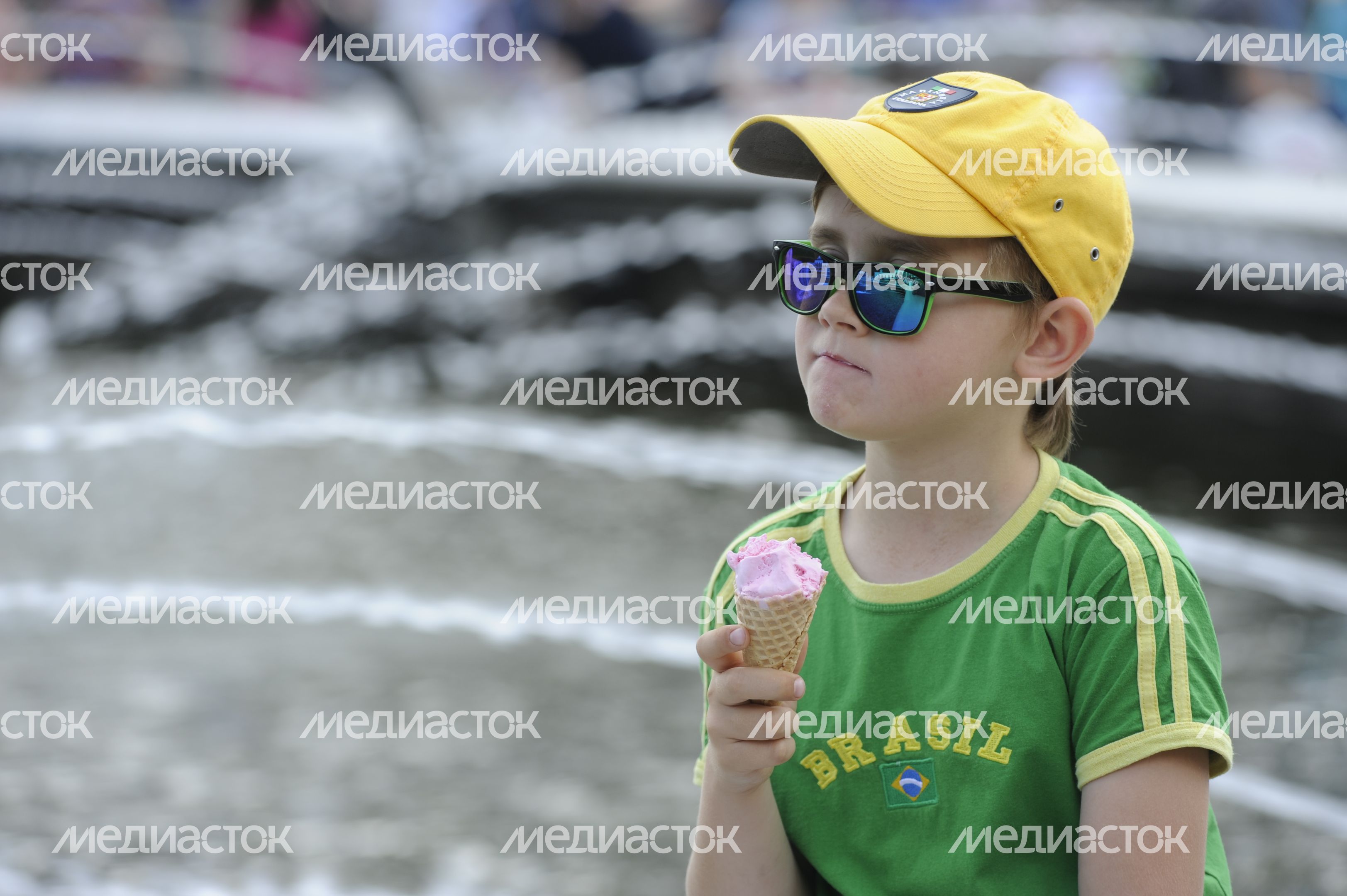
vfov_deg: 8.1
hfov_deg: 12.1
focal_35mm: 170
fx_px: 6357
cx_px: 674
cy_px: 448
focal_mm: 170
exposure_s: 1/250
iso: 200
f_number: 6.3
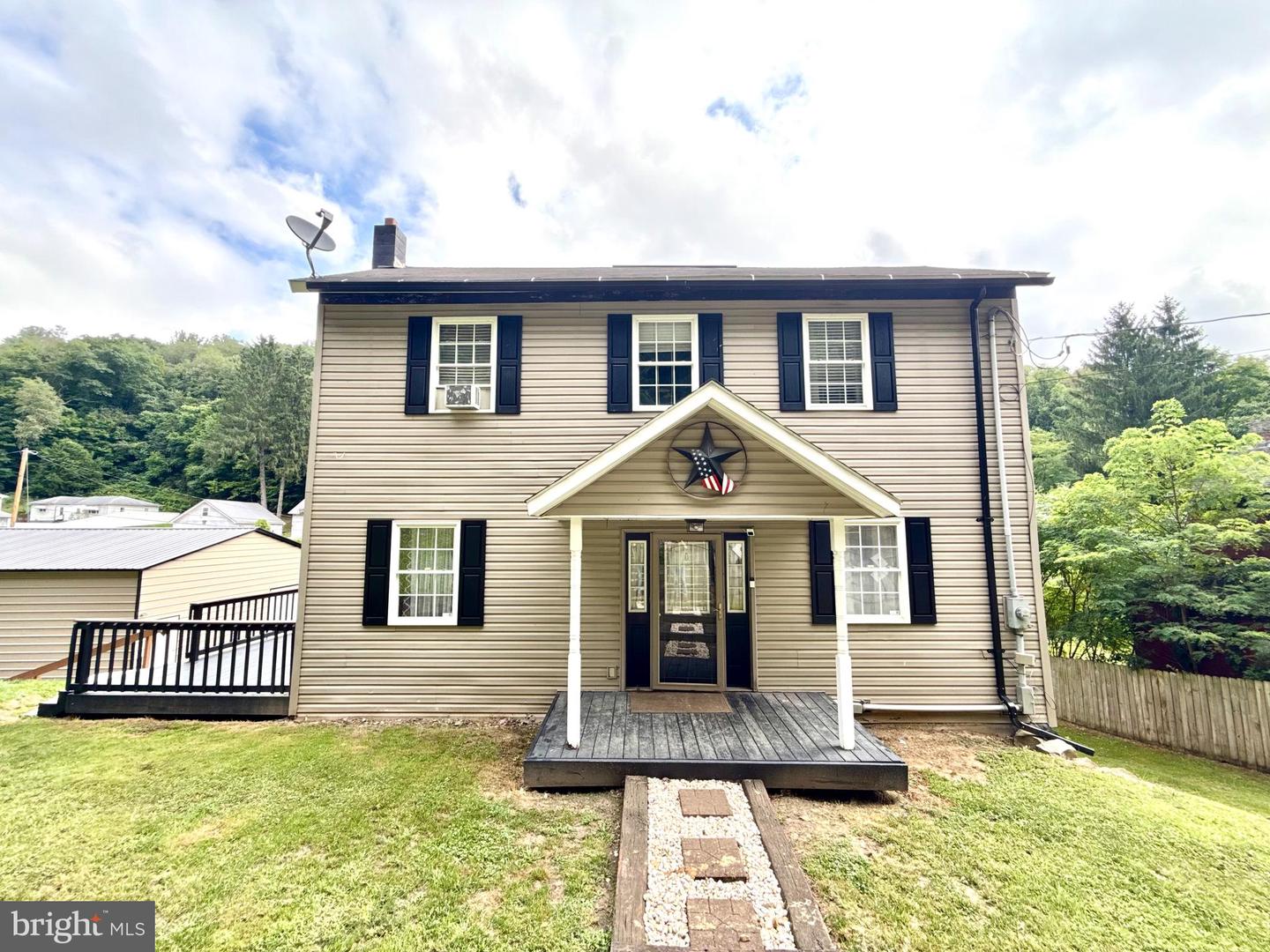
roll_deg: +0.0
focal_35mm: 14
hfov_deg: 102.1
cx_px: 635
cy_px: 476
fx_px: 514
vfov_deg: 85.7
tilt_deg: +6.6
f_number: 2.2
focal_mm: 2.22
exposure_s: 1/294
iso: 64
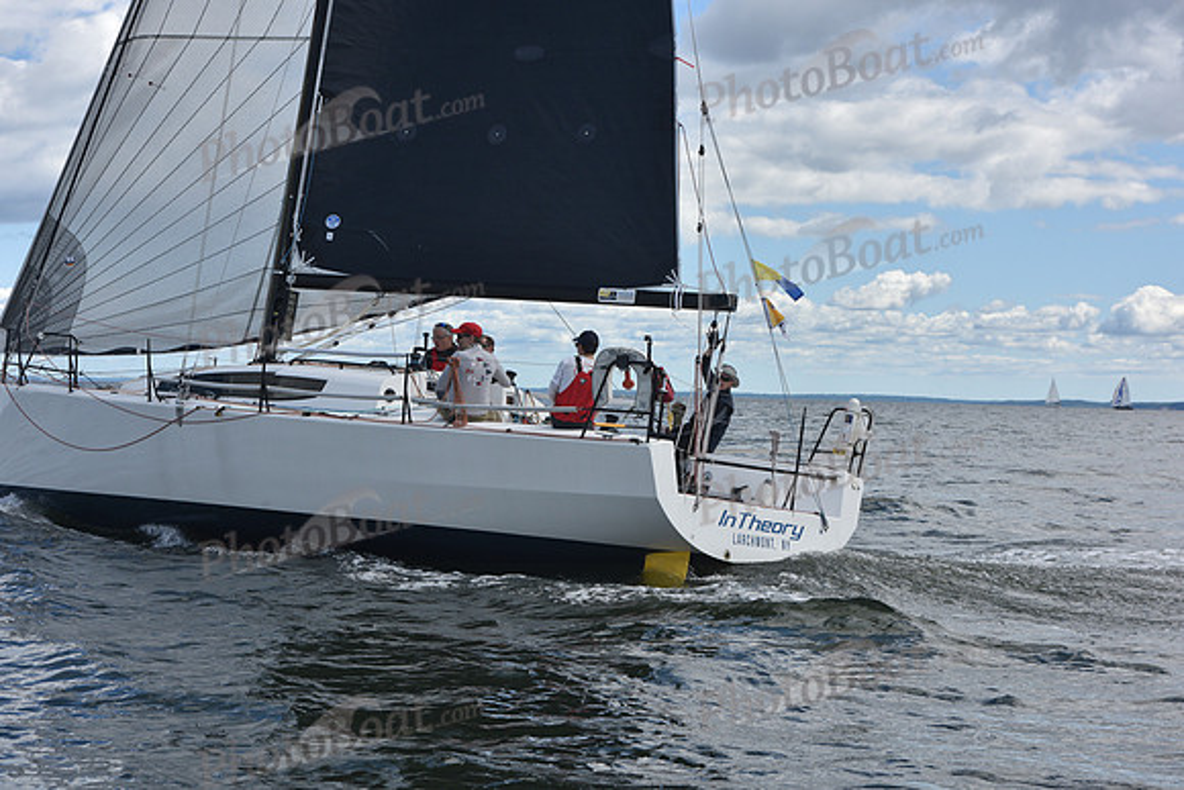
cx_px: 592
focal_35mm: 70
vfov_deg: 19.5
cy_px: 395
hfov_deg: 28.8
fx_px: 2303
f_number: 9
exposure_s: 1/800
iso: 250
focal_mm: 70
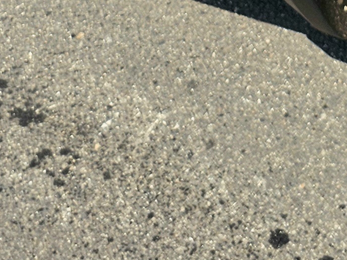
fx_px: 1314
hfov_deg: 14.8
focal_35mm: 131
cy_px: -468
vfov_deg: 9.4
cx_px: 337
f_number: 1.7
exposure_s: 1/714
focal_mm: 6.3
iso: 10
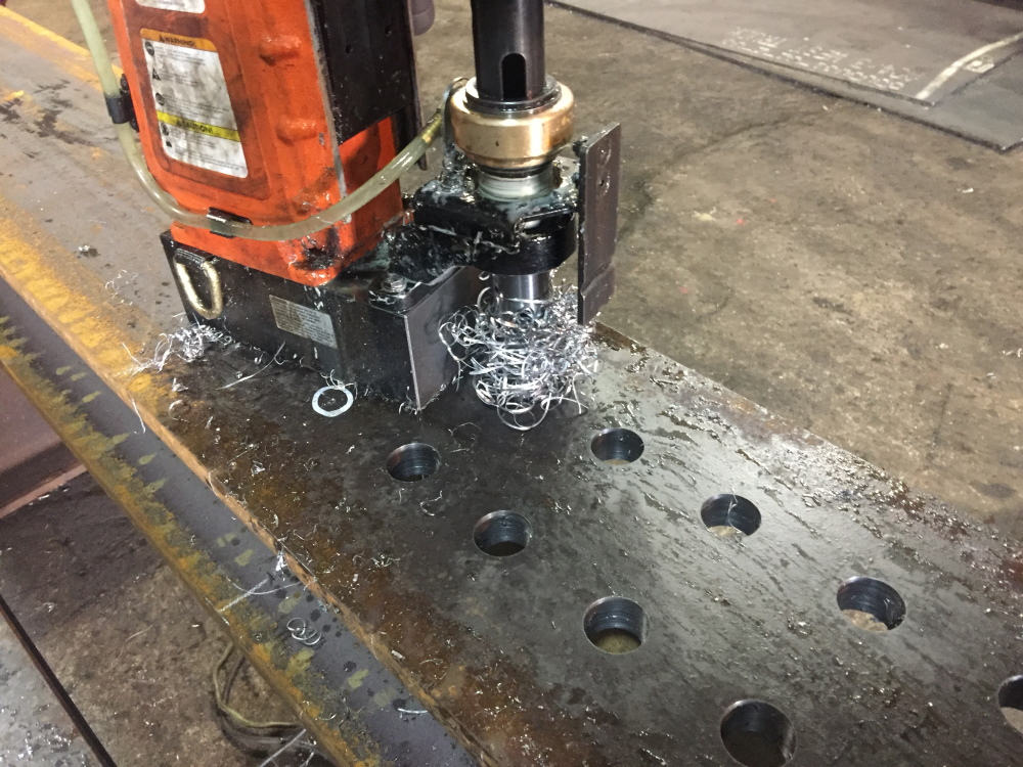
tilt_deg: -39.6
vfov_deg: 48.2
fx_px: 857
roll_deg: +3.9
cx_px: 512
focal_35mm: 29
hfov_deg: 61.7
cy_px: 384
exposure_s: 1/15
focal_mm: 4.15
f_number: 2.2
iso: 320
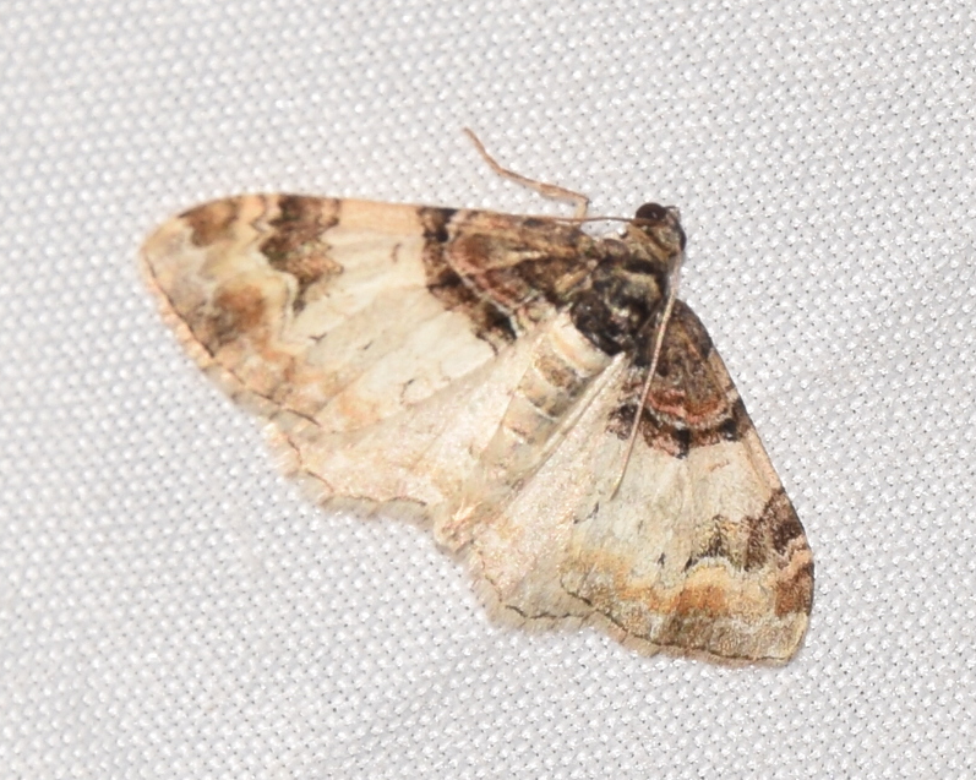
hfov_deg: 8.2
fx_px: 6843
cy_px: 391
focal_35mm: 237
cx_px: 563
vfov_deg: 6.5
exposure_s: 1/160
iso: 100
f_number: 13
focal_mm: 140
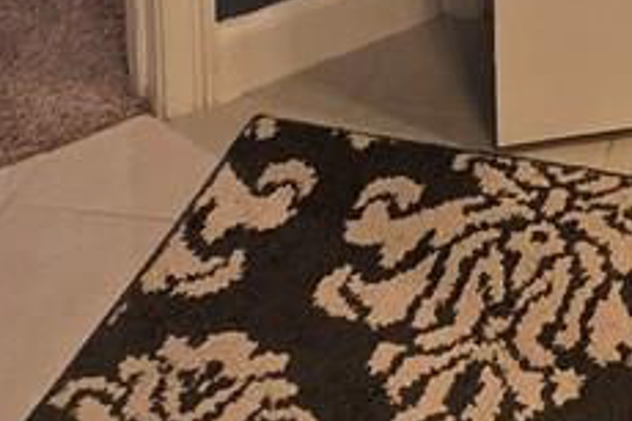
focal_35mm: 94
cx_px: 808
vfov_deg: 9.9
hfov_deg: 20.0
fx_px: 1649
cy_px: -938
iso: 200
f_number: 1.9
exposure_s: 1/120
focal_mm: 2.2
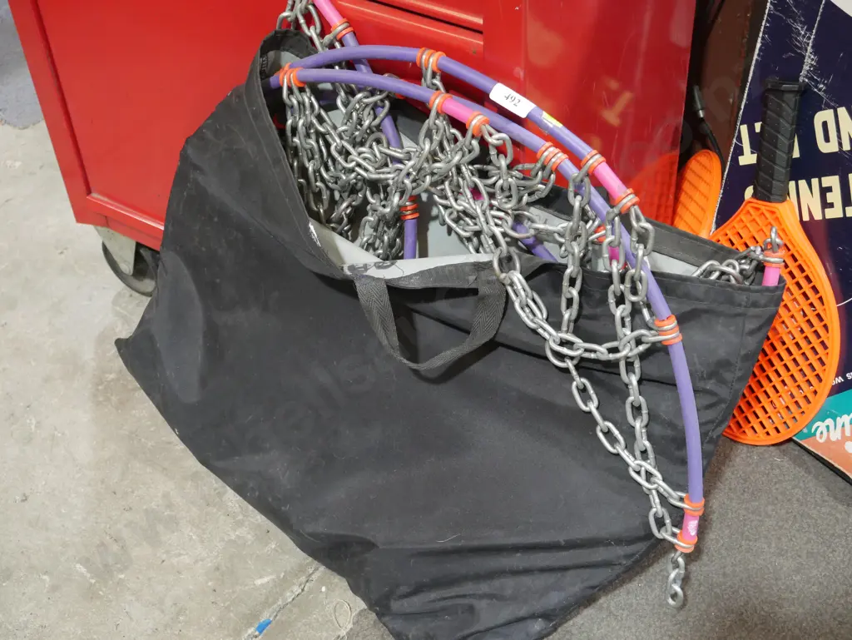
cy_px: 320
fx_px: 1182
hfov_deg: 39.6
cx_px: 426
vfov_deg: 30.3
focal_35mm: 48
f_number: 5.2
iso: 1600
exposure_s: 1/60
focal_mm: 24
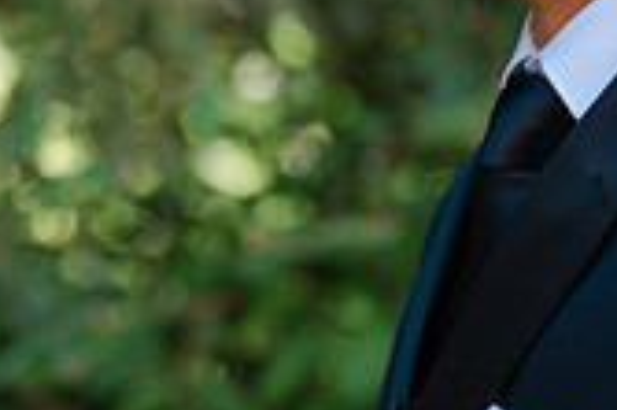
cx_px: 78
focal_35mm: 174
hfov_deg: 11.8
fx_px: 2979
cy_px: -24
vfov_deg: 7.8
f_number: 1.8
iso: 100
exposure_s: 1/640
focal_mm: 50
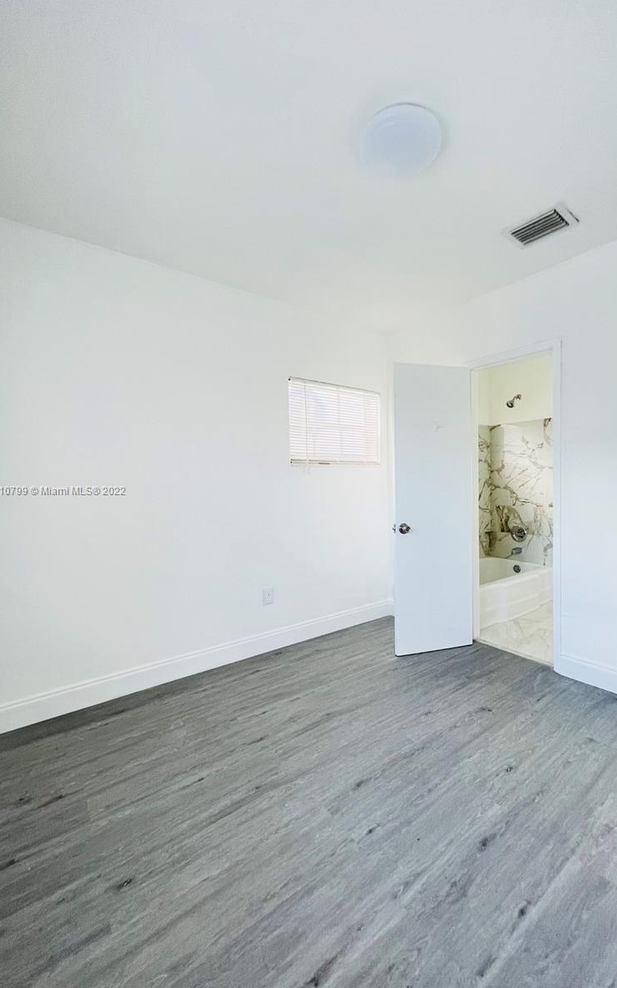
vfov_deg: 105.3
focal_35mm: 14
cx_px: 348
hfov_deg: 78.3
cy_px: 491
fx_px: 377
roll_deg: +1.5
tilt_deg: -1.0
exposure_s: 1/99
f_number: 1.8
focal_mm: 1.57
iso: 125
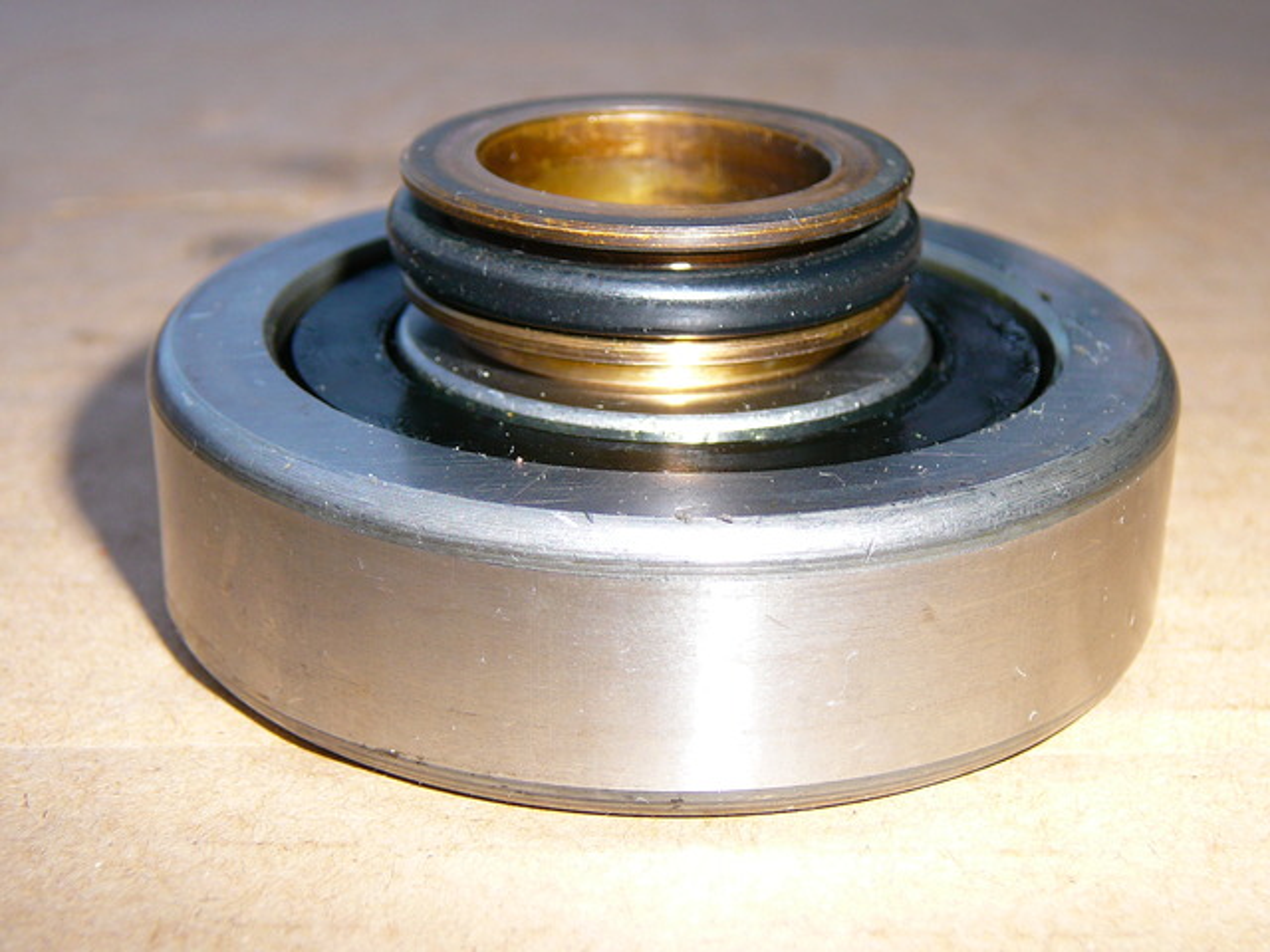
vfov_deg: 24.0
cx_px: 635
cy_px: 476
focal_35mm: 61
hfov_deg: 31.7
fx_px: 2238
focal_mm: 9.1
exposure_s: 1/30
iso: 80
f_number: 3.6
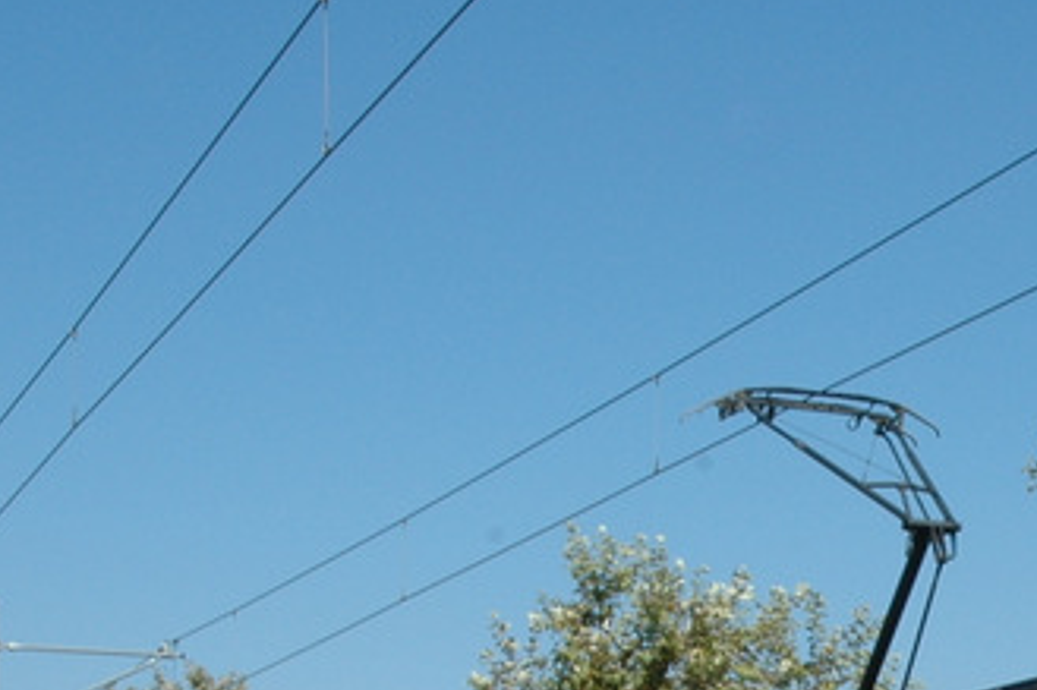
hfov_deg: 17.6
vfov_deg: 11.7
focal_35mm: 112
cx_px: 1147
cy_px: 1007
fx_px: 3224
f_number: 16
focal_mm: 24
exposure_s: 1/125
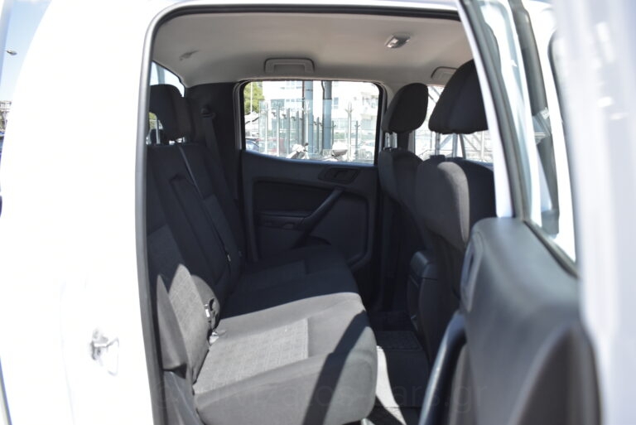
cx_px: 318
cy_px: 212
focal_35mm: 27
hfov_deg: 67.4
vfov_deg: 48.0
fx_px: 477
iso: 1600
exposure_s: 1/3200
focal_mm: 18
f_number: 3.5
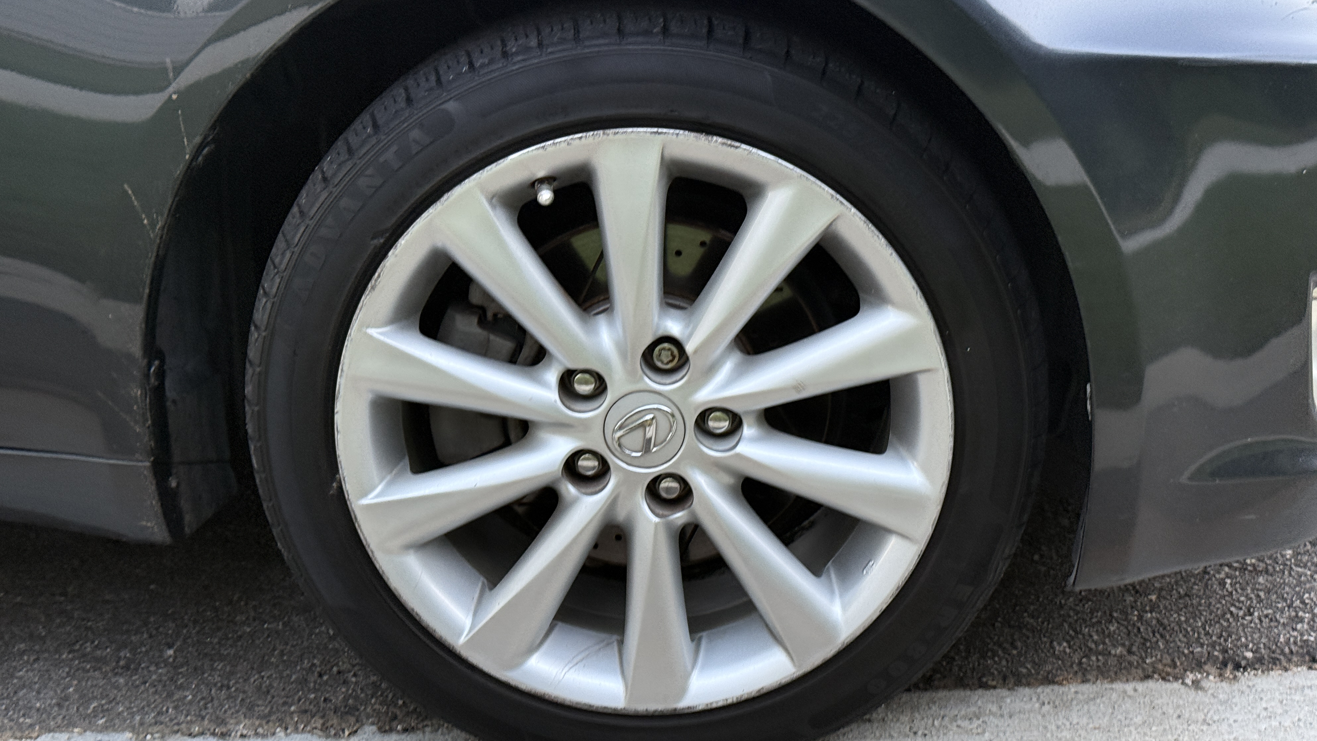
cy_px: 405
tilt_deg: -15.5
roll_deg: +0.7
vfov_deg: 22.6
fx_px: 1851
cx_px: 657
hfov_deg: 39.2
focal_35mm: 53
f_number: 1.78
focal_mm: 6.76
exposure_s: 1/60
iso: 250
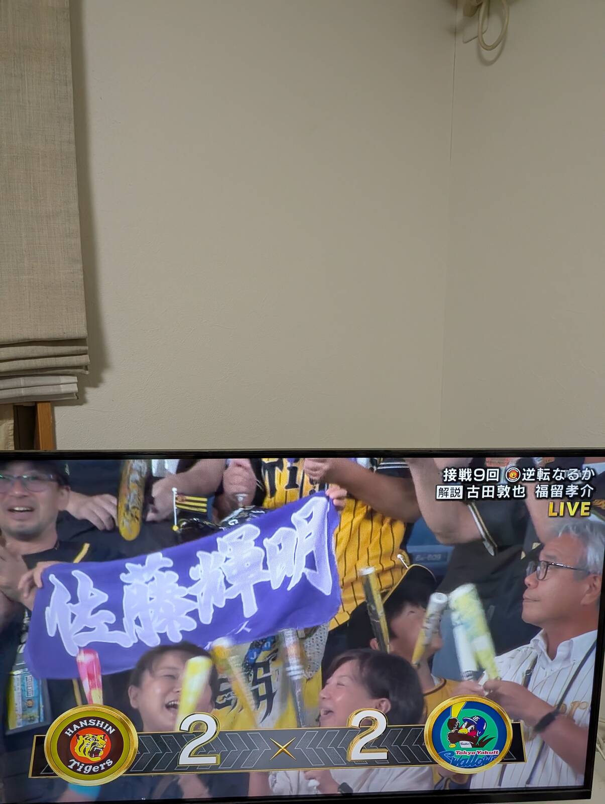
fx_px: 558
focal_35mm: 24
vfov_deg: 71.5
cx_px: 302
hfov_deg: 56.9
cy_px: 402
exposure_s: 1/120
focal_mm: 6.9
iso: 1269
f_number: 1.68
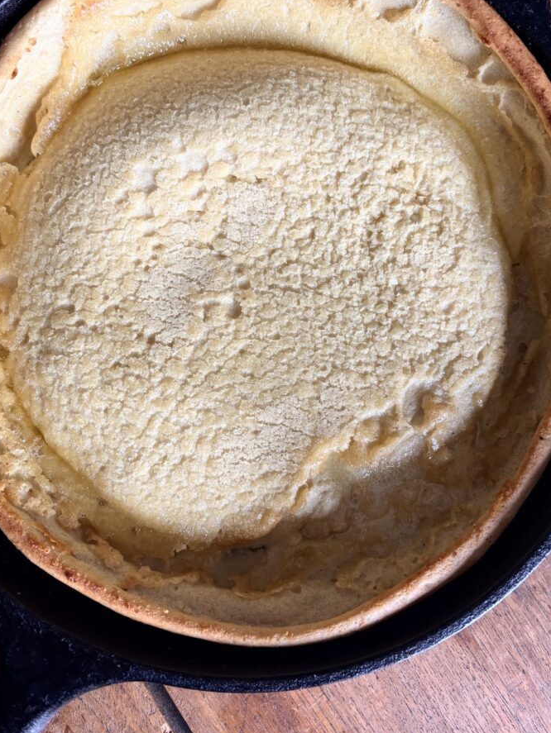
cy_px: 314
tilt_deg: -87.0
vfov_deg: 59.7
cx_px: 261
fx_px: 636
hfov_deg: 46.8
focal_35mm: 30
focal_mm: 5.96
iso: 200
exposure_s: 1/60
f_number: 1.6
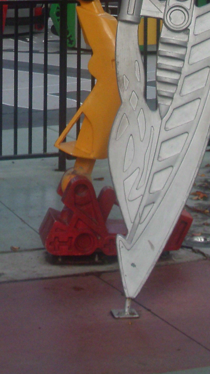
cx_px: -38
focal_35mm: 127
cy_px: -85
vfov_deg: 16.2
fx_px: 1256
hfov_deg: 9.4
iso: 125
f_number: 8.5
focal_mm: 7.7
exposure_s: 1/101
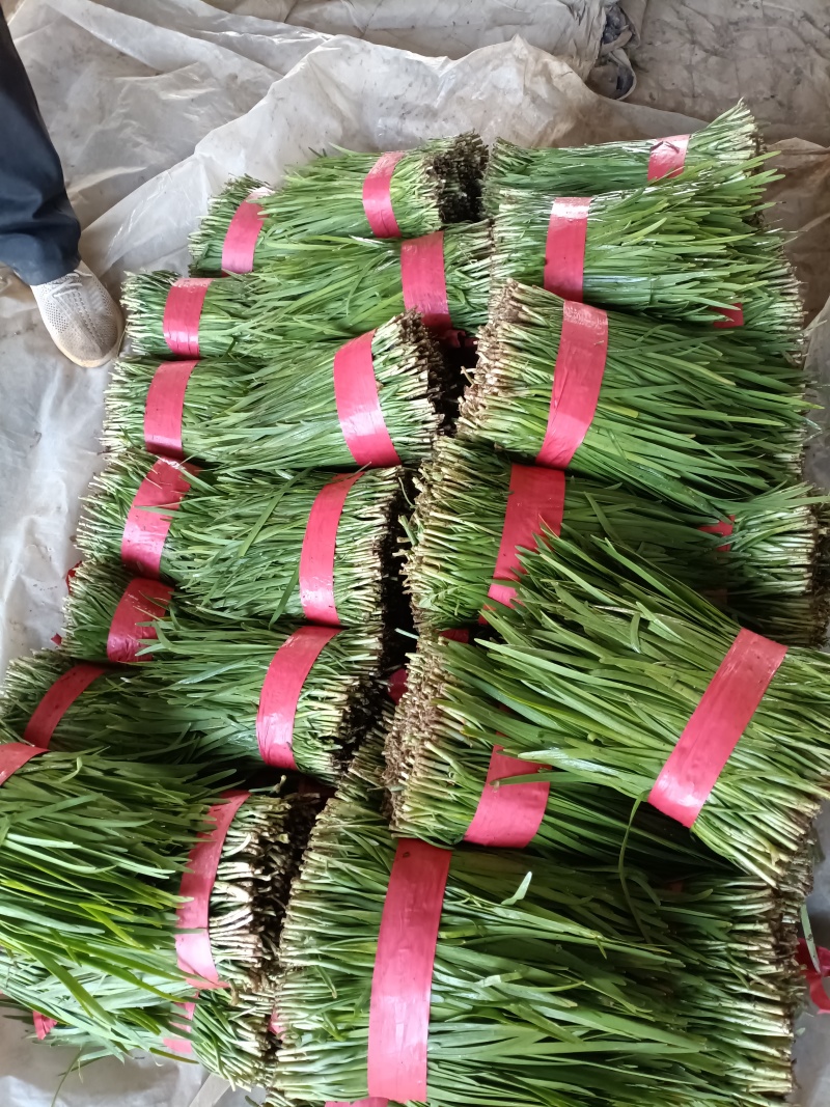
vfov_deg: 67.3
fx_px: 831
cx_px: 415
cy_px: 554
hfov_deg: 53.1
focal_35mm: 26
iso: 498
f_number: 1.8
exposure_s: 1/100
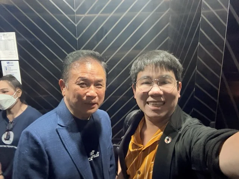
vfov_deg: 58.9
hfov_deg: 73.9
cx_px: 120
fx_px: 159
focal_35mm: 23
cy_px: 90
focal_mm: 2.69
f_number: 1.9
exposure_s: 1/25
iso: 500
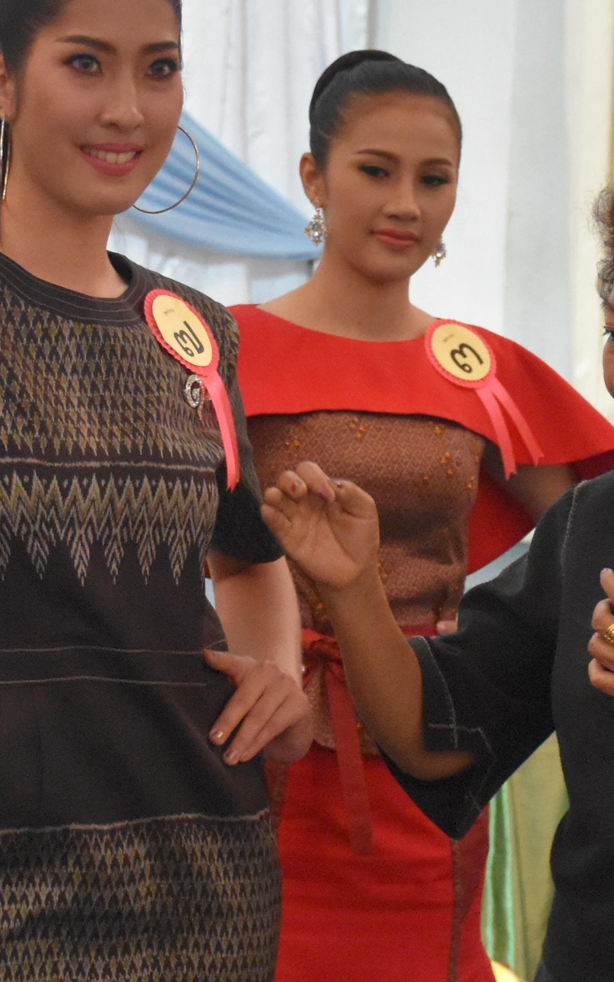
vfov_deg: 11.5
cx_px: 460
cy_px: 574
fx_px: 4873
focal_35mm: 182
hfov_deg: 7.2
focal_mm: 40
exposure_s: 1/60
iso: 4000
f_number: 4.5
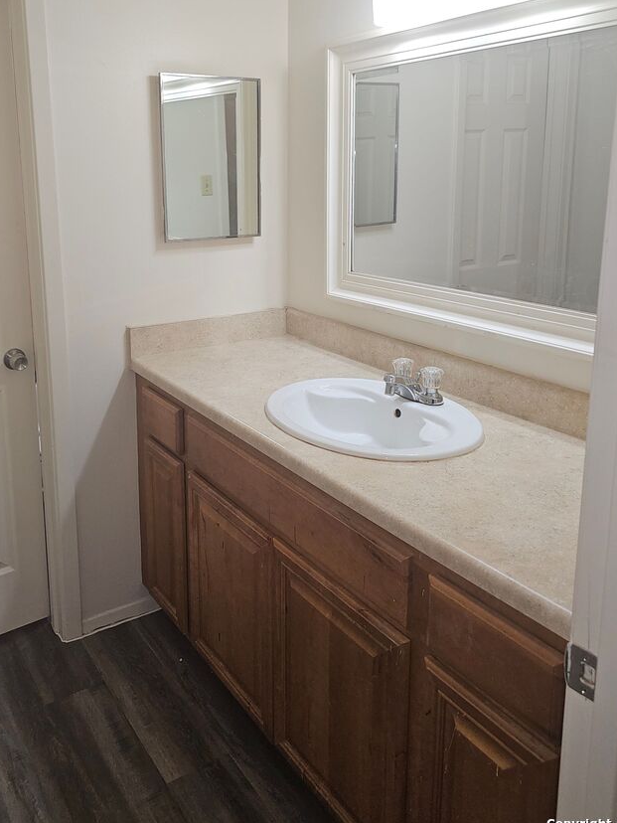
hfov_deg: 46.6
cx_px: 249
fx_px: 713
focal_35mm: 30
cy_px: 311
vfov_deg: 59.2
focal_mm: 6.3
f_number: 1.7
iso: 64
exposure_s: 1/60
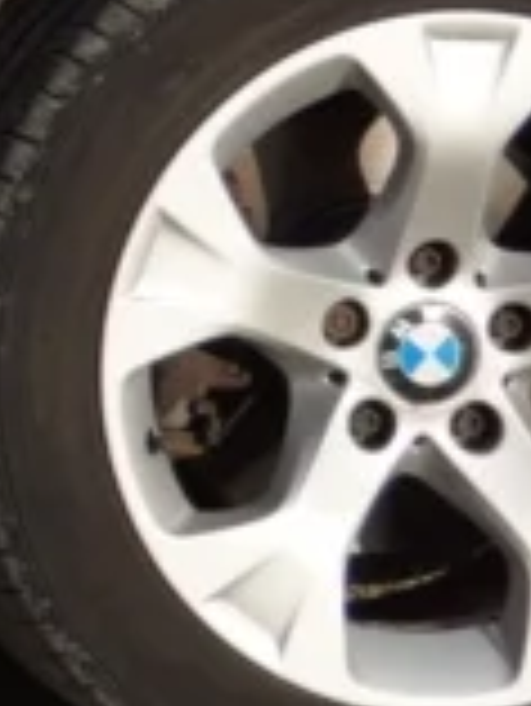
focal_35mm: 297
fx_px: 6066
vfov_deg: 6.5
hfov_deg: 4.4
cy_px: -589
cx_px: -1908
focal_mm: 30
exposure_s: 1/1600
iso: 250
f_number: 4
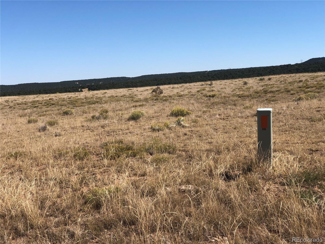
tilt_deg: -6.6
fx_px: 535
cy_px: 122
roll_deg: +1.7
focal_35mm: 57
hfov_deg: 33.8
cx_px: 162
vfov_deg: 25.7
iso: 20
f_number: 2.8
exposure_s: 1/1066
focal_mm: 6.6
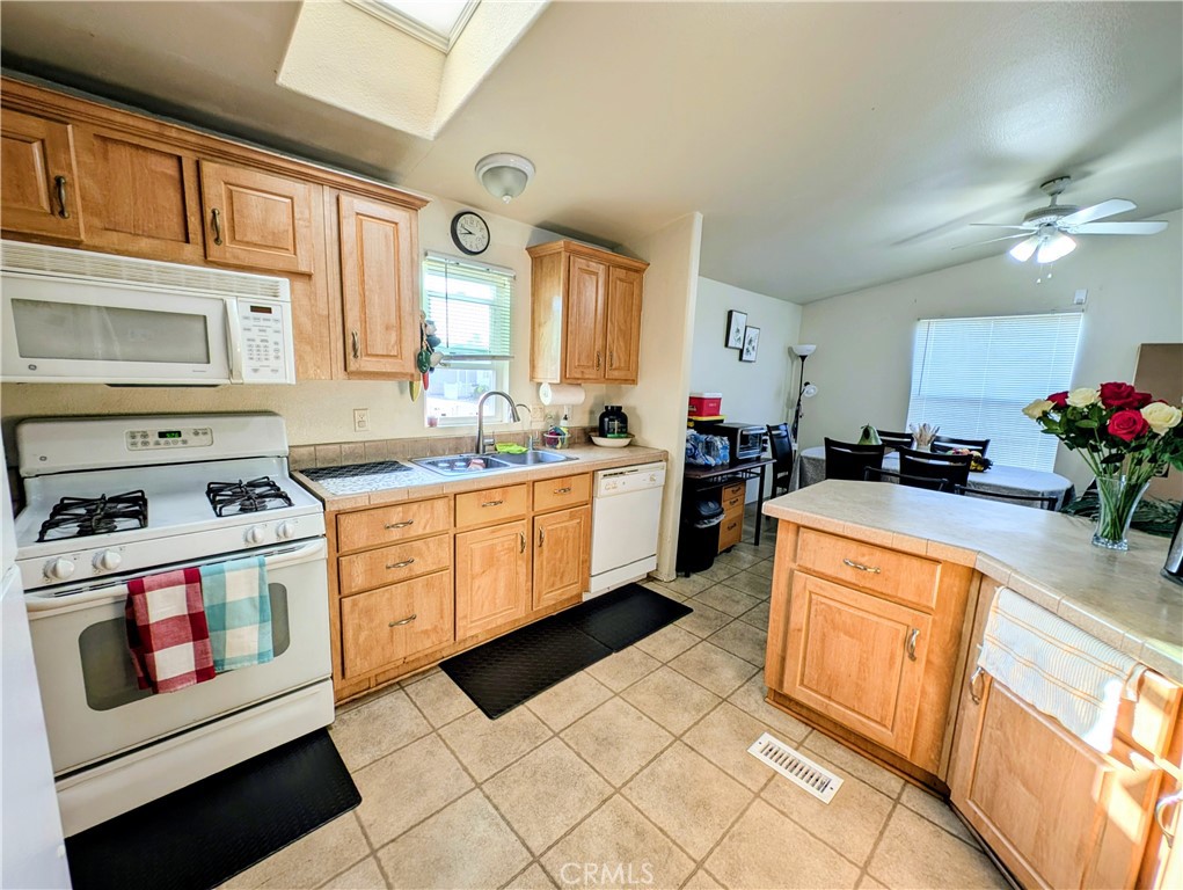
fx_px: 411
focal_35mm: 12
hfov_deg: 110.5
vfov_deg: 94.6
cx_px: 592
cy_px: 445
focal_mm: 2.23
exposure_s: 1/120
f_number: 1.95
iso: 45
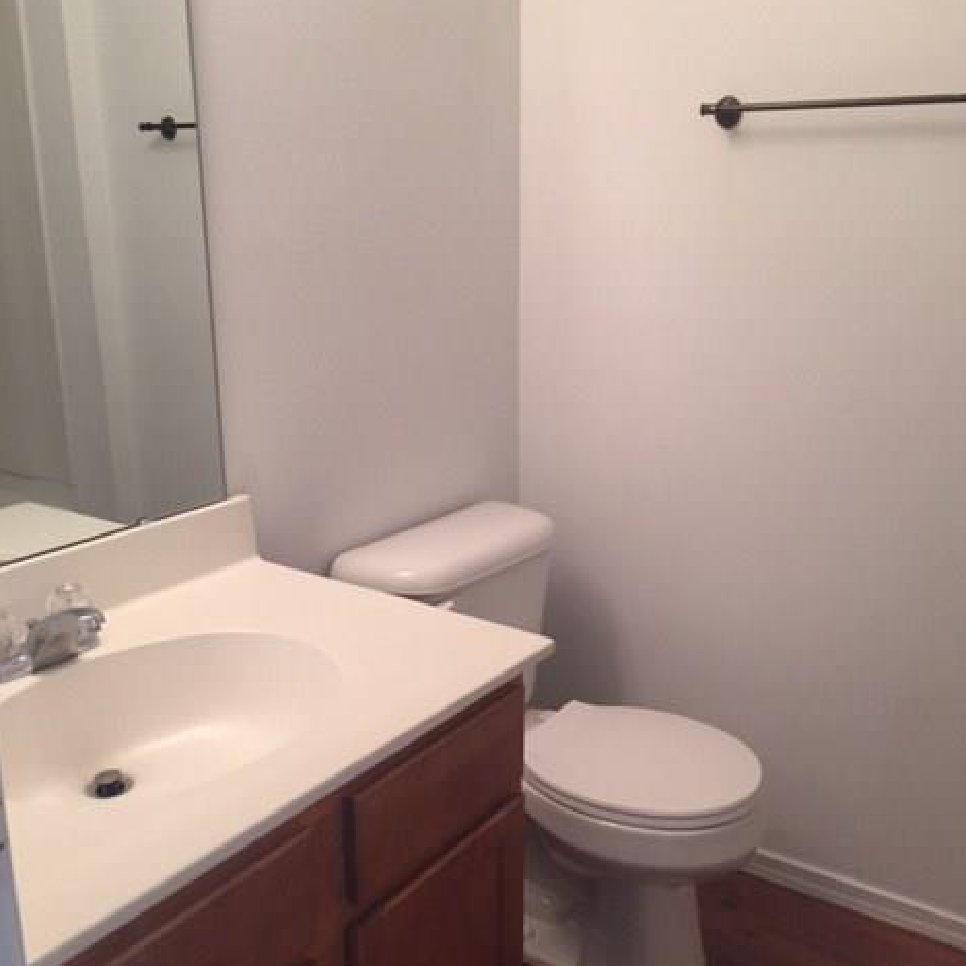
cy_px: 517
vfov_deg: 47.2
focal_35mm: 35
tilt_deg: -15.3
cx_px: 490
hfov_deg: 47.2
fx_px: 1105
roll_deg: -0.2
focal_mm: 4.15
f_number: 2.2
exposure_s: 1/30
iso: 125
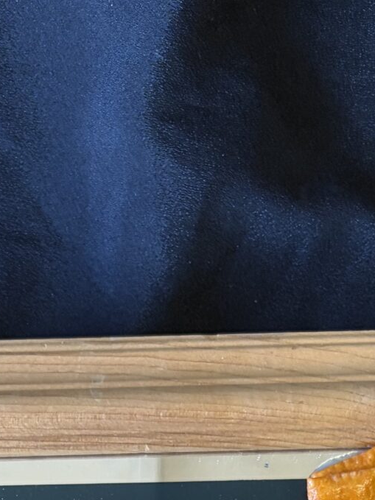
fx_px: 1416
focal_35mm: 98
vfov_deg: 16.3
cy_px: 942
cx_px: 144
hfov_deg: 15.1
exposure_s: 1/60
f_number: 1.6
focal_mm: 5.96
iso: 100
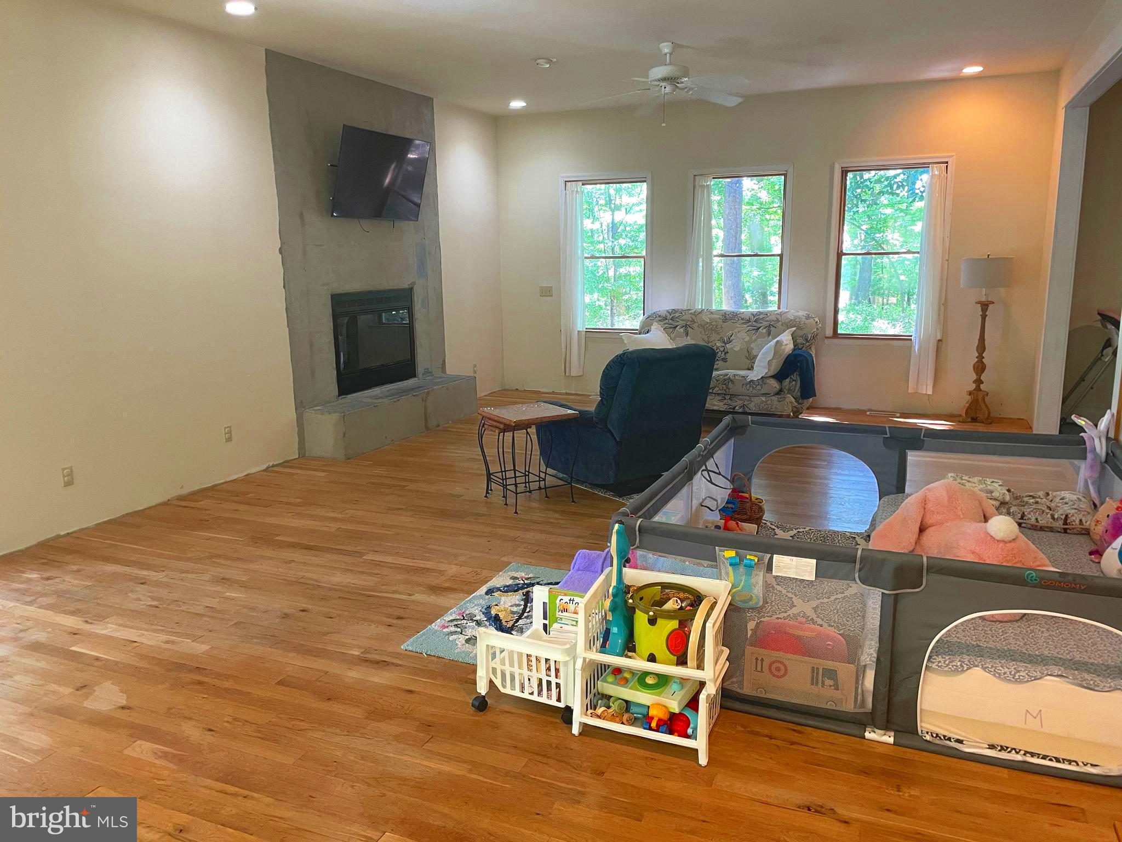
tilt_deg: -10.7
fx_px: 843
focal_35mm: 26
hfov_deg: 67.3
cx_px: 561
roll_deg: +0.3
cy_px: 421
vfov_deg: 53.1
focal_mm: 4.2
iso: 250
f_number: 1.6
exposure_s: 1/60
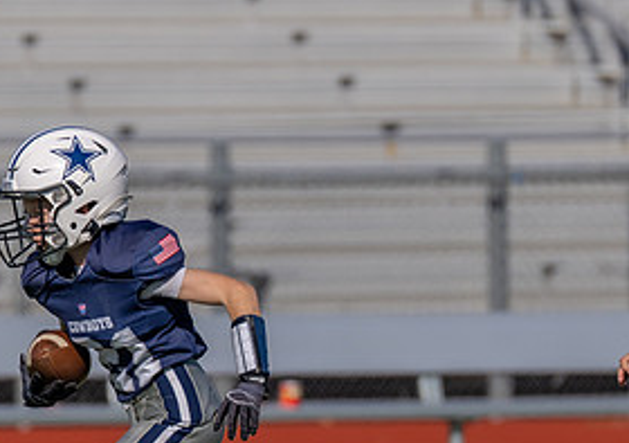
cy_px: 345
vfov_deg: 1.9
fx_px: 13384
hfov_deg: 2.7
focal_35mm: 753
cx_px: 70
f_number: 3.2
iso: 160
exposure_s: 1/5000
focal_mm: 200
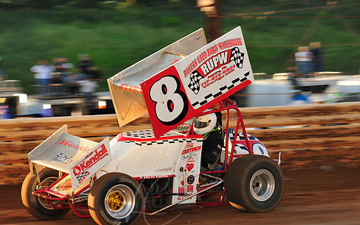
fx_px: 1934
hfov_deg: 10.6
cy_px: 125
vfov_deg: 6.7
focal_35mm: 197
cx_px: 153
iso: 500
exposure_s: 1/320
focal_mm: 155
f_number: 9
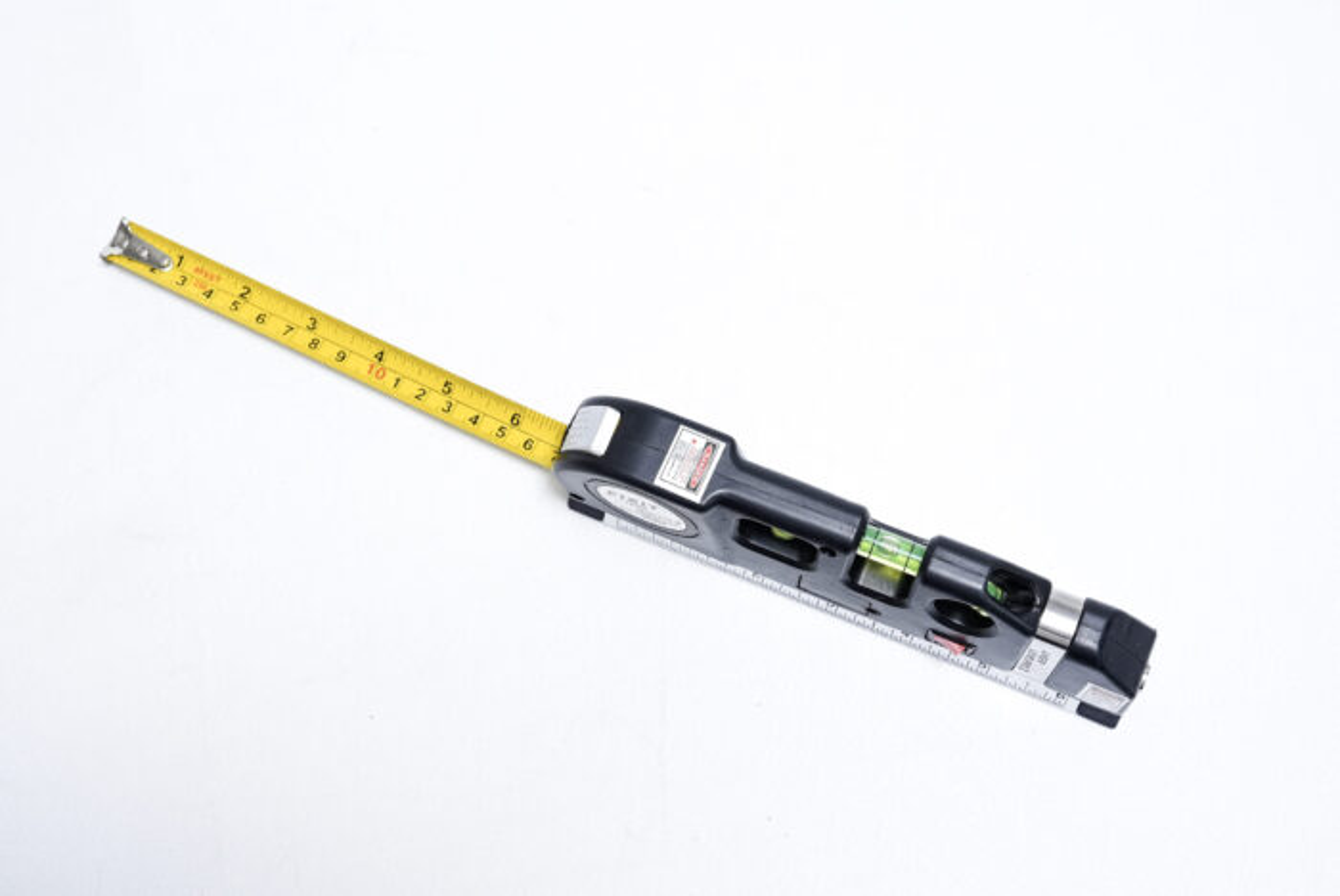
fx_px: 2049
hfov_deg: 36.2
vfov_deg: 24.7
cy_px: 448
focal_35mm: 55
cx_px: 670
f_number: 8
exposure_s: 1/250
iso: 3200
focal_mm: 55
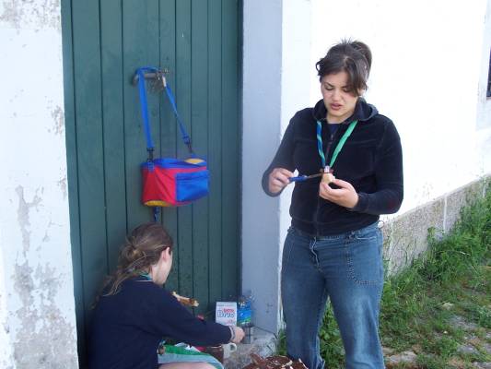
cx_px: 246
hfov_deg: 43.8
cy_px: 184
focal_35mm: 43
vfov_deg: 33.6
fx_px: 610
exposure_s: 1/60
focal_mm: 7.1
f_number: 2.8
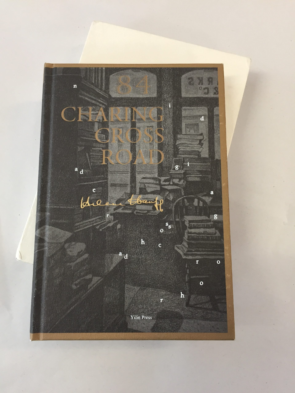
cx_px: 148
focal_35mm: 29
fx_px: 330
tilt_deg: -81.4
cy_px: 196
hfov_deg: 48.2
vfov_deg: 61.7
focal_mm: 4.15
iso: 100
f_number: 2.2
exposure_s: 1/33
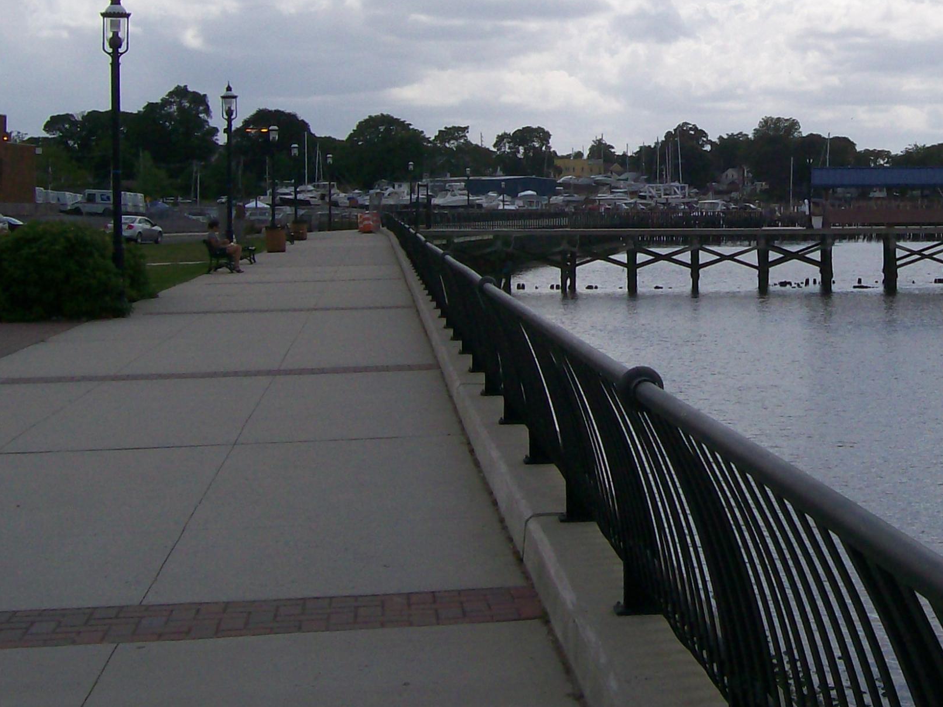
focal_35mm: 67
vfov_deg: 21.5
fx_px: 1825
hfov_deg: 28.5
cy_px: 103
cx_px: 708
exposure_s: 1/1195
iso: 80
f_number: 4.8
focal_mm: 6
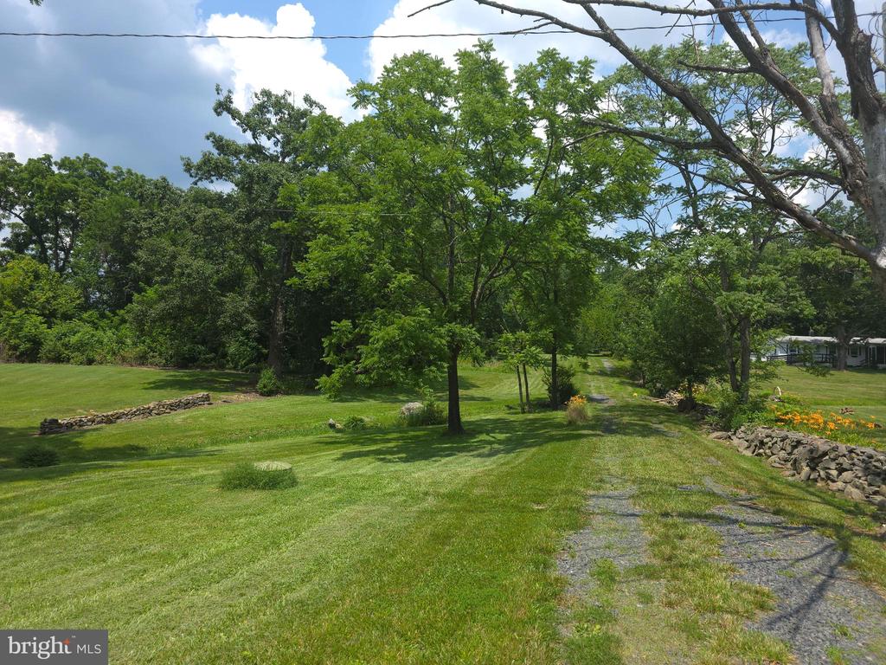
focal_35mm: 23
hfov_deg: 73.9
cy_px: 332
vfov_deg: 58.9
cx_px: 443
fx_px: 589
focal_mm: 6.3
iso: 12
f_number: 1.7
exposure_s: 1/394
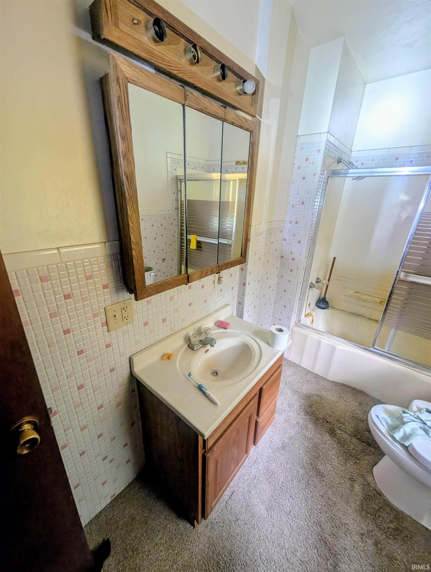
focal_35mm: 12
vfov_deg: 110.5
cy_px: 286
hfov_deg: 94.6
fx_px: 199
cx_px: 216
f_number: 1.7
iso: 118
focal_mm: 2.02
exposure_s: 1/39.1
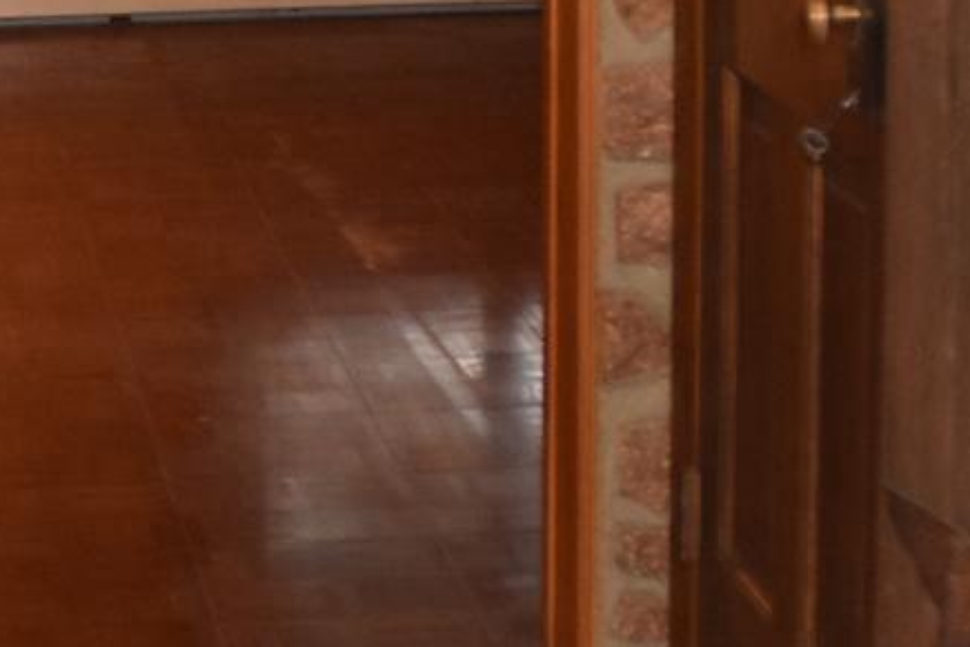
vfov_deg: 8.8
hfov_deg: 12.9
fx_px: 4178
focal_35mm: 155
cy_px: 122
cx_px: -189
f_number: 3.5
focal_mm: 22
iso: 1600
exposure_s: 1/60
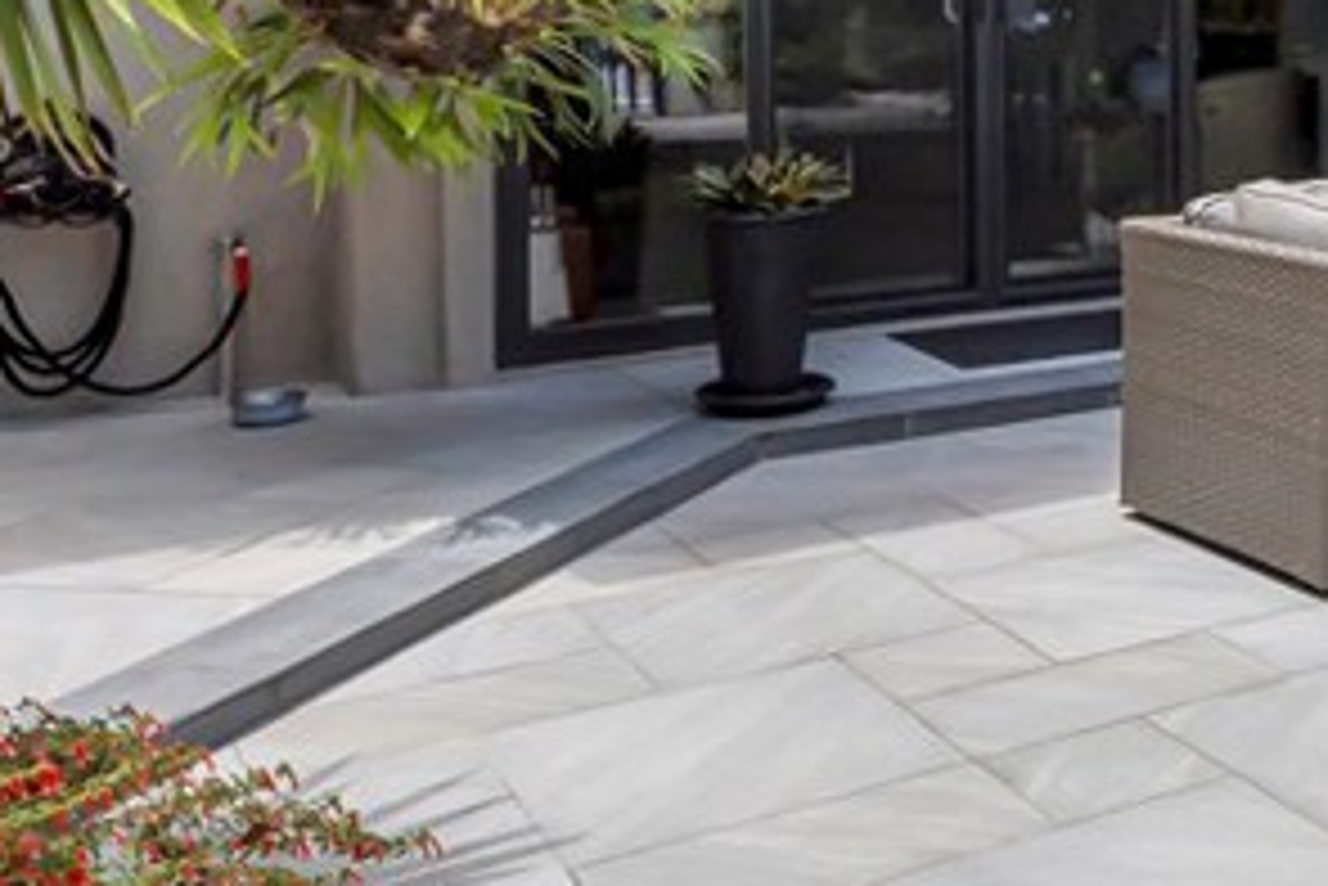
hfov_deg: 32.9
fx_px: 1919
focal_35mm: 52
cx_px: 1499
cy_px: 11
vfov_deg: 24.9
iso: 100
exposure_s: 1/3200
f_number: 5.6
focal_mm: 10
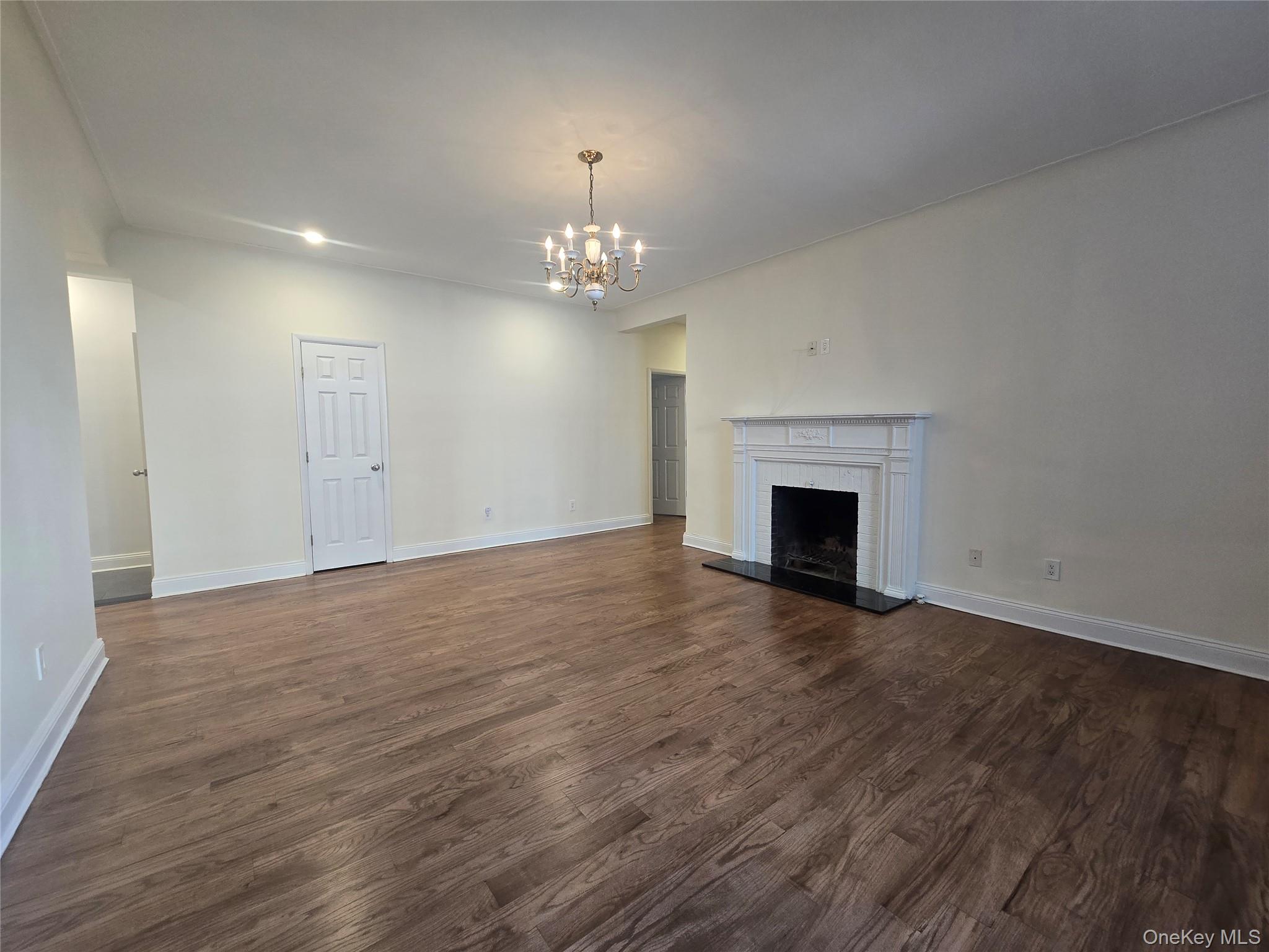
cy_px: 476
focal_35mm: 13
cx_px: 634
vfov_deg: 89.9
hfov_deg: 106.2
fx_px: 477
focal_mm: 2.2
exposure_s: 1/60
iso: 160
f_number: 2.2
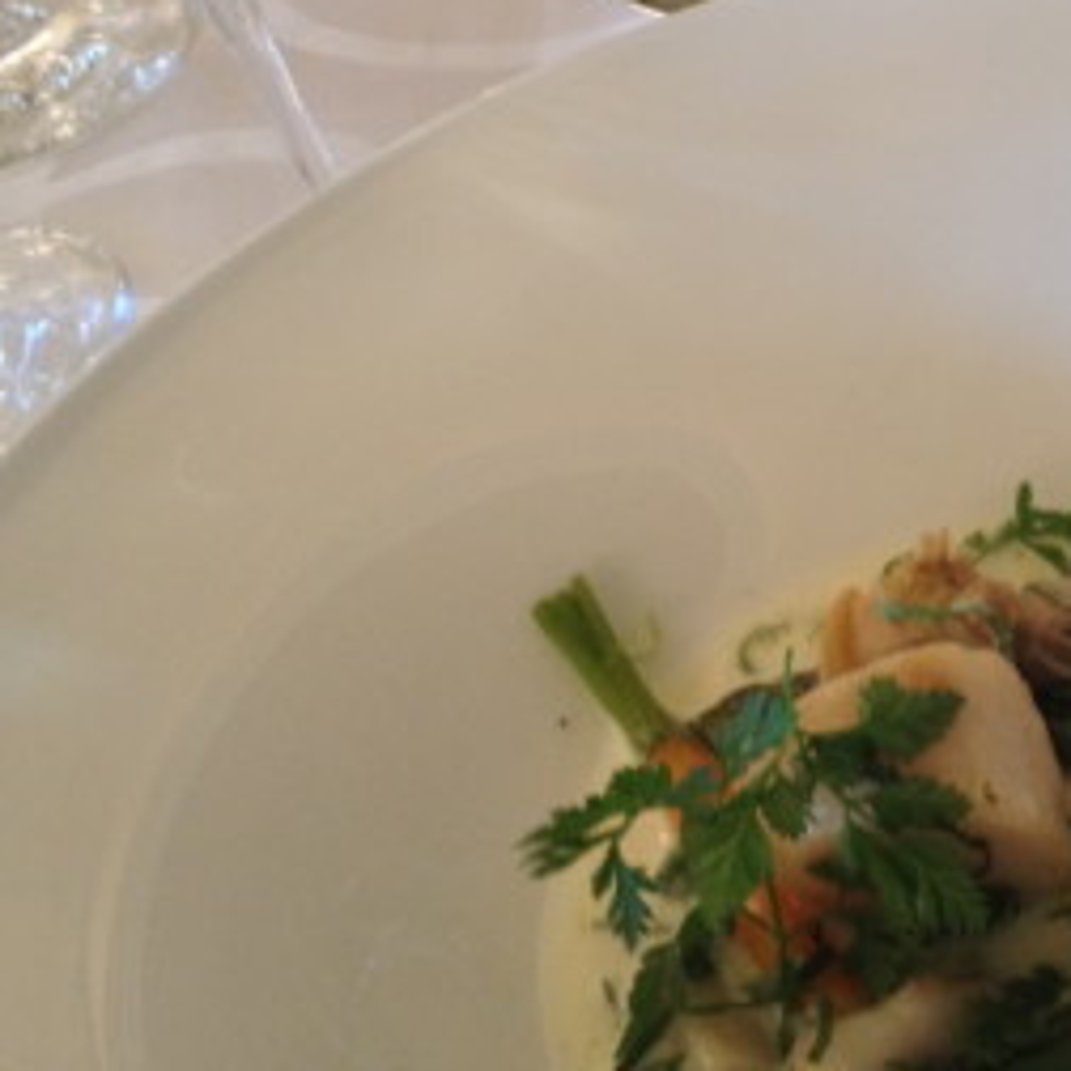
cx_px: 920
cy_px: 246
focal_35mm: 76
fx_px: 2660
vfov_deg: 22.5
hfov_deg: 22.3
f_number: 2.4
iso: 160
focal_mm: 4.28
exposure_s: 1/20
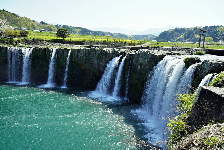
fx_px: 180
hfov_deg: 63.7
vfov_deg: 45.0
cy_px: 75
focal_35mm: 29
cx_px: 112
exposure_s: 1/125
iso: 100
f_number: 8
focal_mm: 29
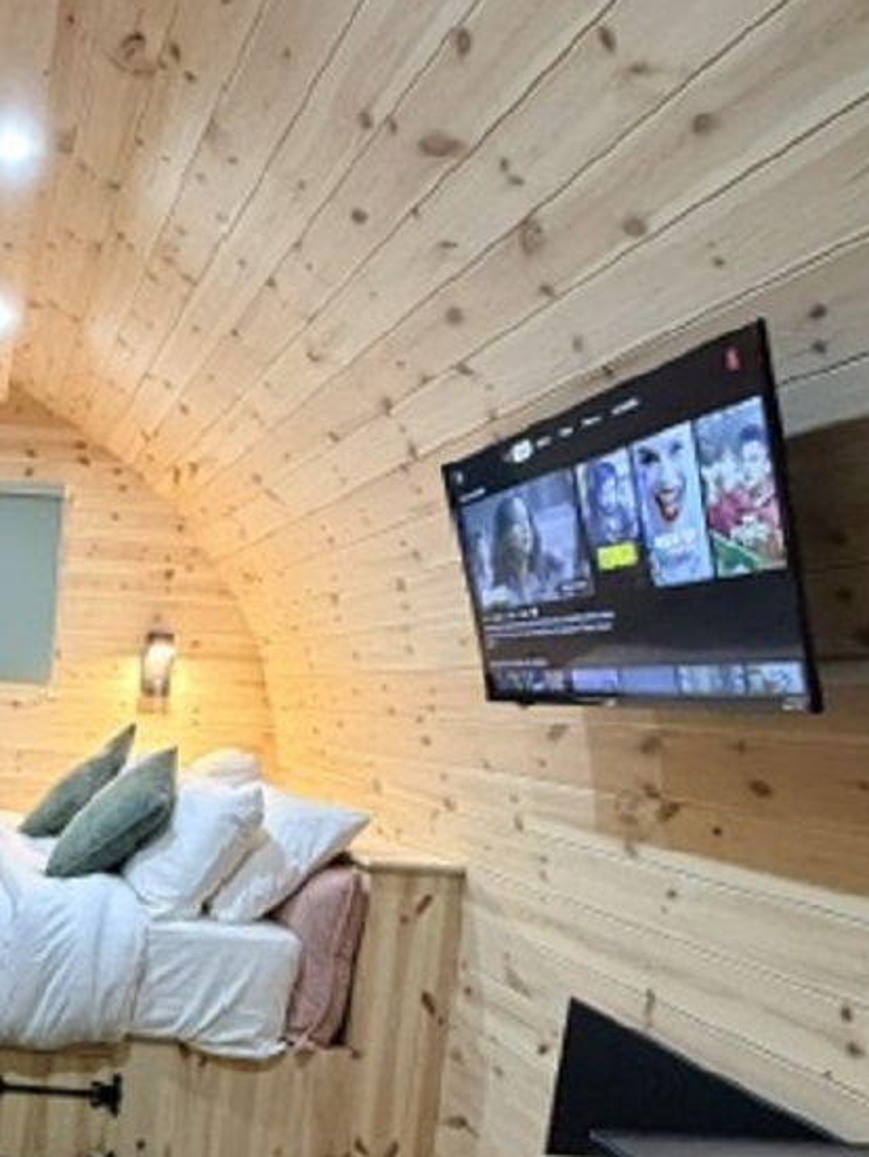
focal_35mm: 31
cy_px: 809
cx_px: -63
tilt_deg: -7.5
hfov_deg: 38.5
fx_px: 1036
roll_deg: -4.3
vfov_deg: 56.5
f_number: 2.2
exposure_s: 1/50
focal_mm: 2.22
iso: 800
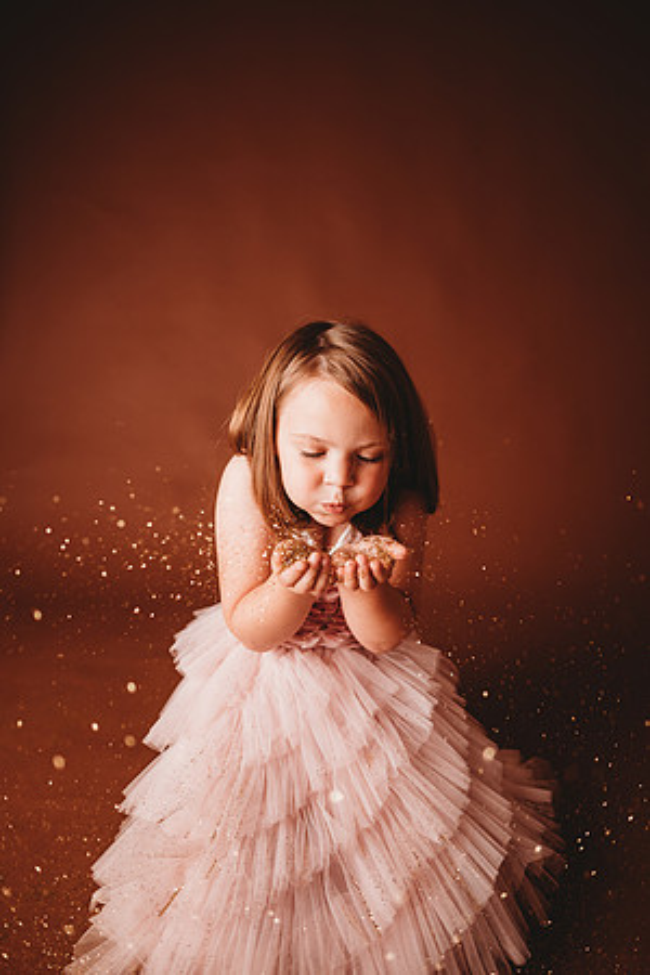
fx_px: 650
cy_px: 488
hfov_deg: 53.1
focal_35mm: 24
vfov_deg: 73.7
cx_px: 325
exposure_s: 1/160
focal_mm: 24
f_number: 2.2
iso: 100
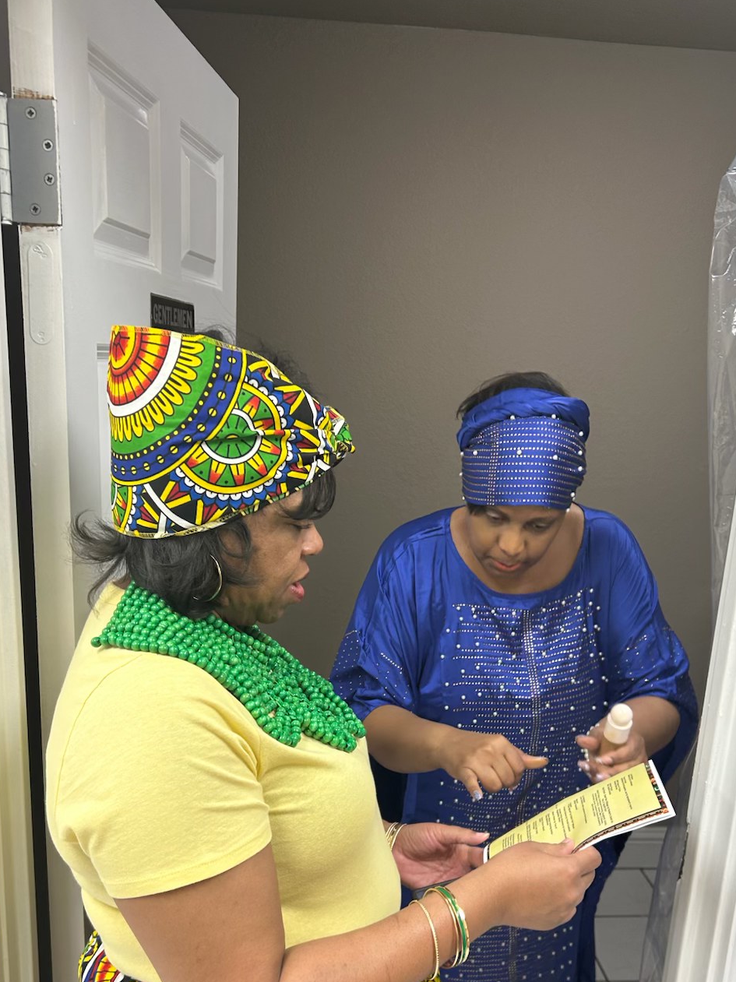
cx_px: 372
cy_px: 618
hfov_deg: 42.9
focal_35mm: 33
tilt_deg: -13.7
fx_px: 936
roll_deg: -1.7
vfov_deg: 54.7
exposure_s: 1/60
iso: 80
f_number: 1.5
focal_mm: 5.7
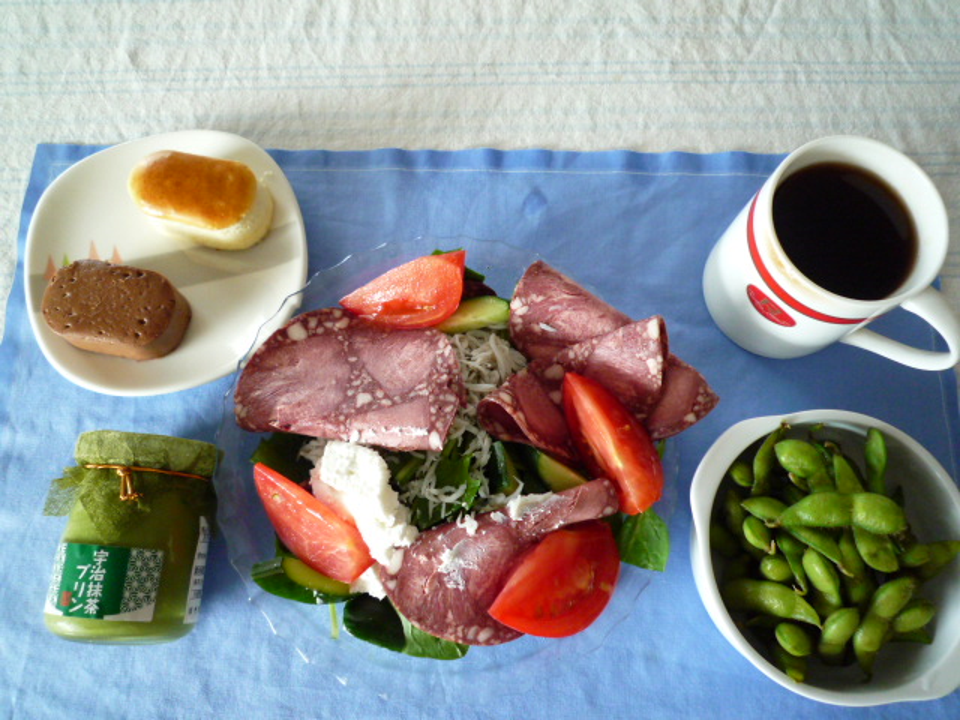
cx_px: 480
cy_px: 360
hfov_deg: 69.4
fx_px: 693
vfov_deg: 54.9
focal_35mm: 25
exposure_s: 1/30
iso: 400
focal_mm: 4.4
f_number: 2.8
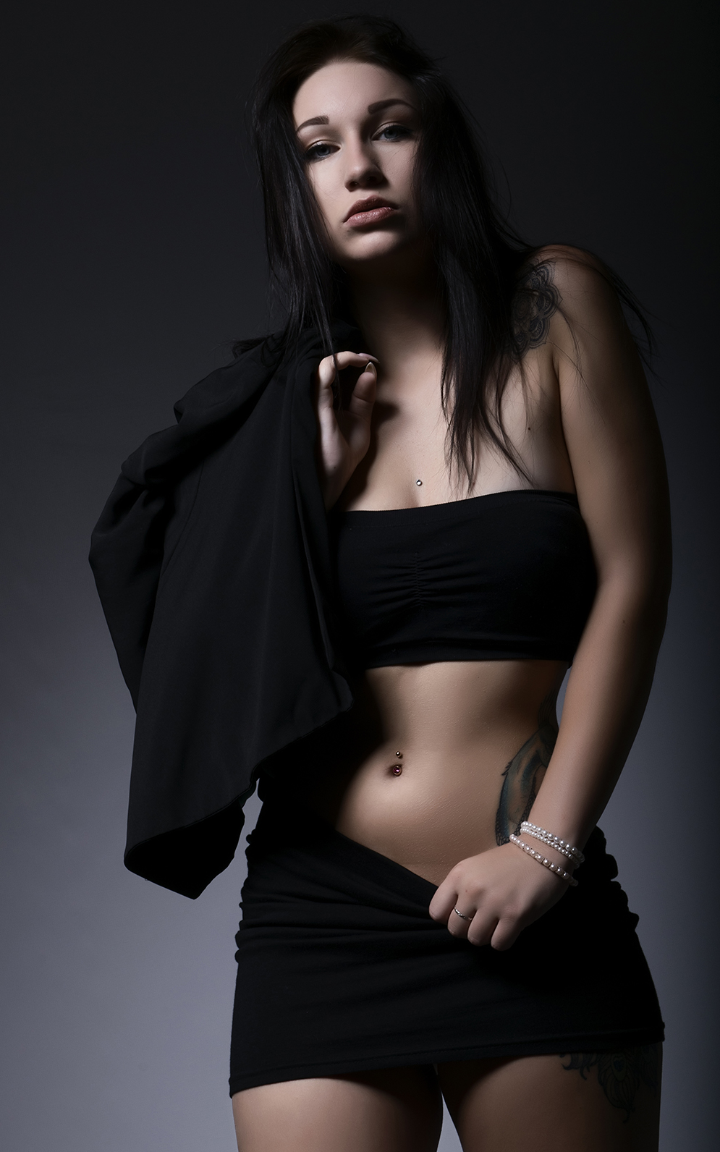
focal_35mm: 85
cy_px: 575
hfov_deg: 15.5
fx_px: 2653
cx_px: 335
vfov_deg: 24.5
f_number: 16
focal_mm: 55
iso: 100
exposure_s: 1/200
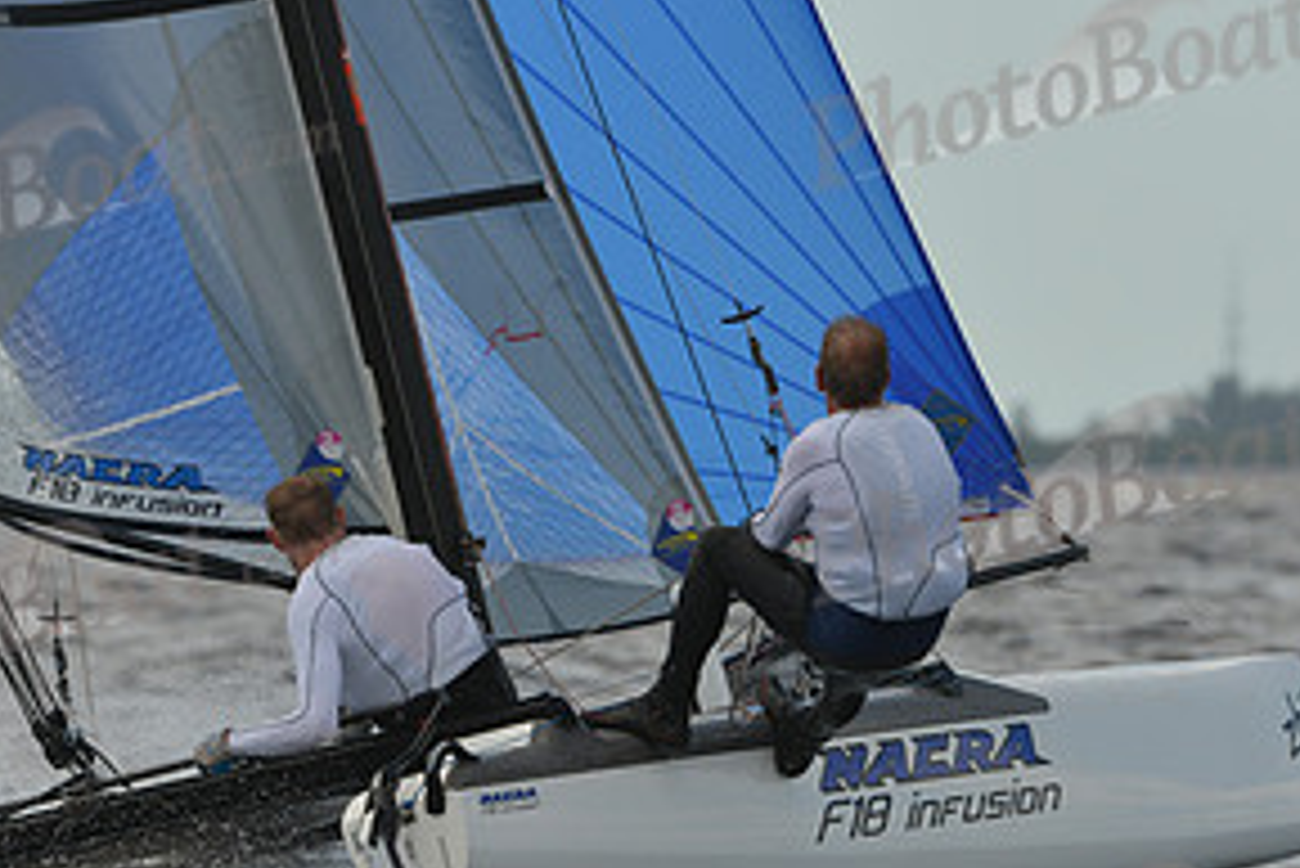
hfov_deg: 2.6
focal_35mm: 802
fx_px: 28974
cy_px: 785
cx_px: 576
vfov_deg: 1.7
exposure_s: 1/800
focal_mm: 400
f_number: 7.1
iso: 250
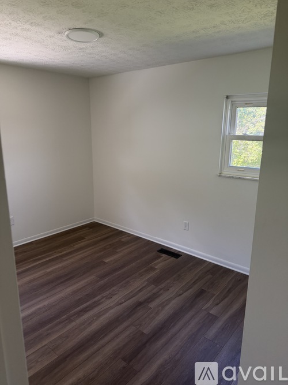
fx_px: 266
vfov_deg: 71.6
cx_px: 144
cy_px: 192
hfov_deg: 56.8
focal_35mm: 24
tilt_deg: -12.2
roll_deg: -0.1
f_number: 1.78
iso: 200
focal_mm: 6.76
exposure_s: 1/91
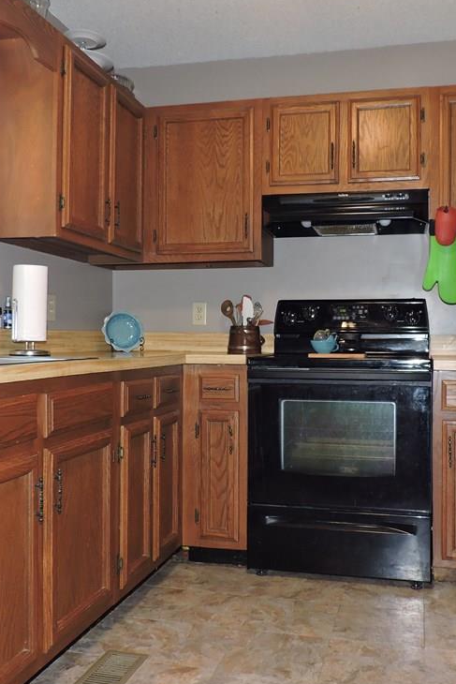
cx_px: 255
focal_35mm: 35
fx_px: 665
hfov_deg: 37.8
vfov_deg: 54.4
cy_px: 335
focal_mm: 4.3
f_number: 3
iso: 200
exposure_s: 1/30
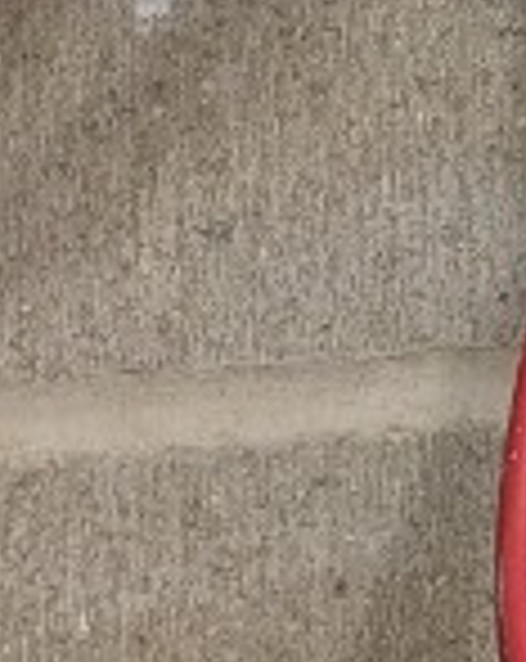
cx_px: -501
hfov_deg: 7.7
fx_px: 3748
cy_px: 2526
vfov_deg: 7.5
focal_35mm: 192
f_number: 1.68
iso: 97
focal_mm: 6.9
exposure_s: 1/25
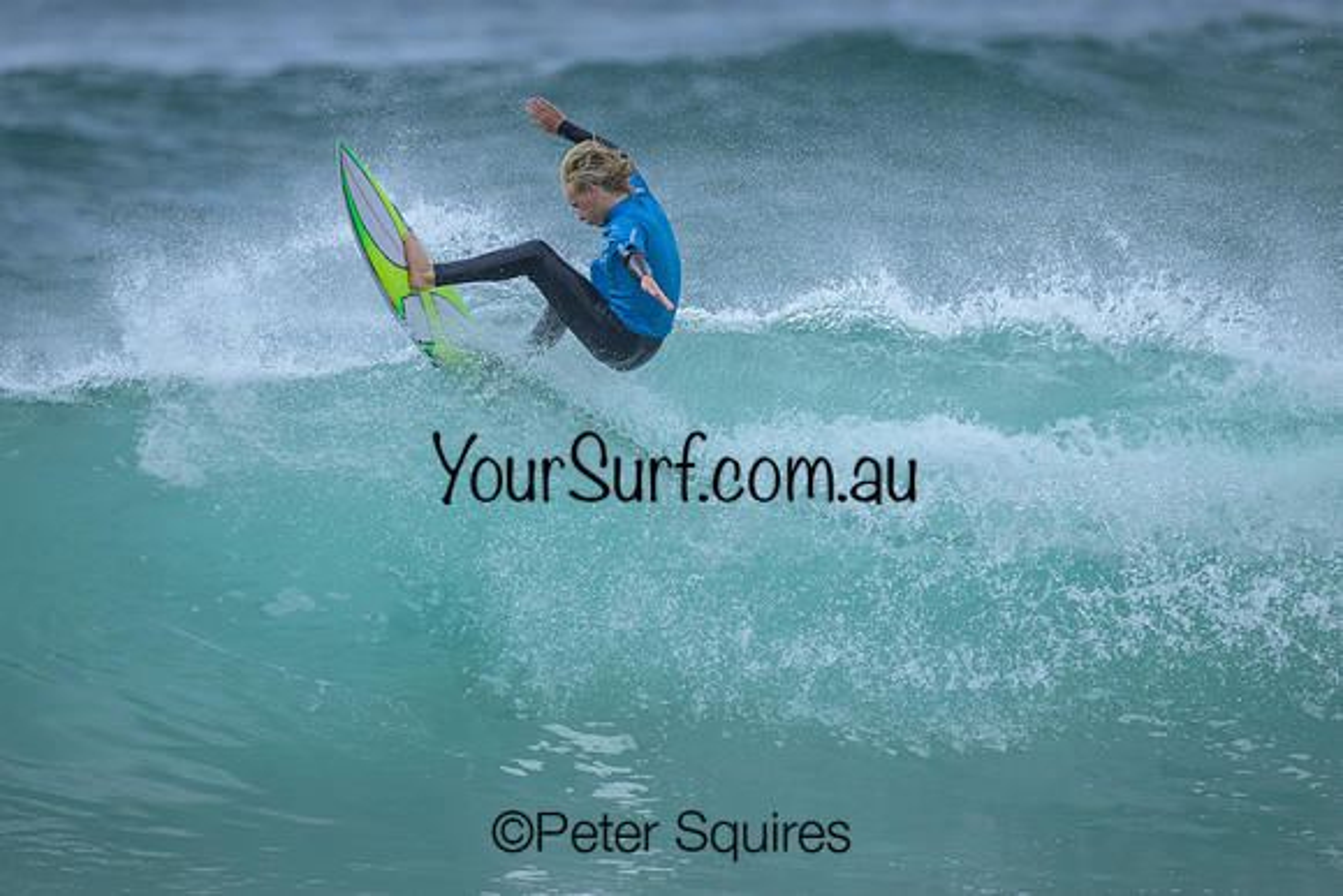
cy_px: 448
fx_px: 29850
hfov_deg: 2.6
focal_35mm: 800
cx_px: 672
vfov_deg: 1.7
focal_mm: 800
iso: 320
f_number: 6.3
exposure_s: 1/1600
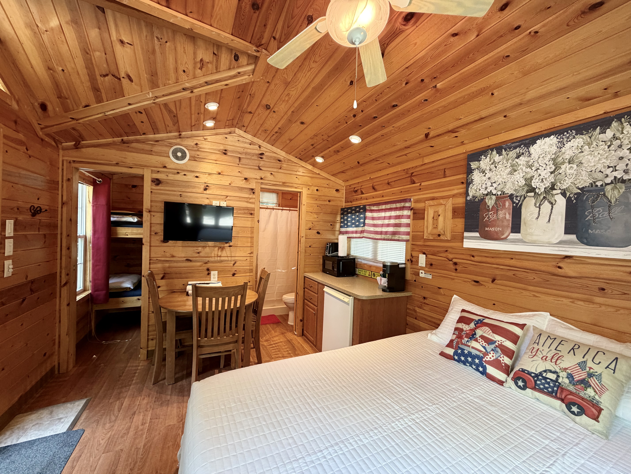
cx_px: 316
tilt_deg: -1.8
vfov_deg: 85.7
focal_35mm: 14
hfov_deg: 102.1
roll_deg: -0.9
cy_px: 237
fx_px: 255
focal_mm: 2.22
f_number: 2.2
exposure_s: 1/60
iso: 200
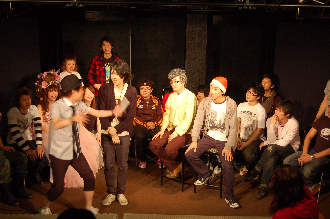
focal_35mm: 51
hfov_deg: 38.9
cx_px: 165
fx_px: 467
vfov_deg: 26.4
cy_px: 110
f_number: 4.5
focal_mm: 34
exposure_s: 1/50
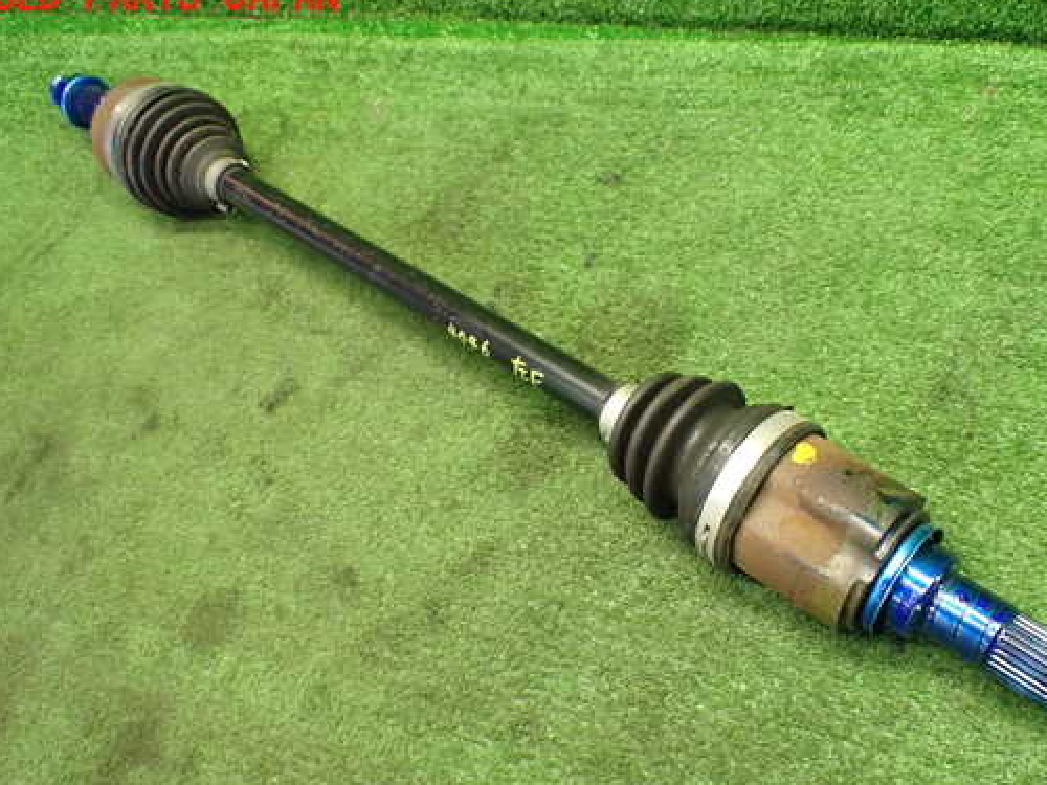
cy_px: 442
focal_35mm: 36
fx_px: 1089
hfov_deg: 51.2
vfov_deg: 39.6
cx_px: 586
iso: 800
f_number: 2.3
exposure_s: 1/80
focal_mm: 5.4
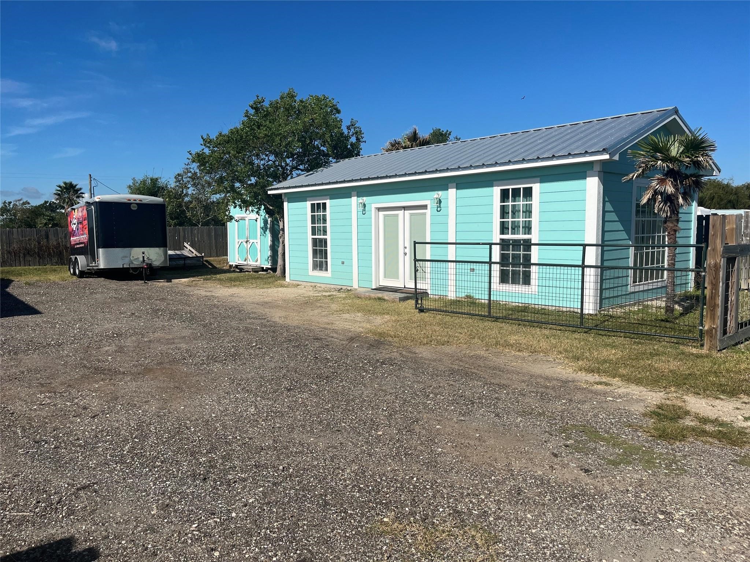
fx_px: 563
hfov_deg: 67.3
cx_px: 375
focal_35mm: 26
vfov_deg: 53.1
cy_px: 281
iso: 50
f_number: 1.6
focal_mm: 5.1
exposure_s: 1/7353
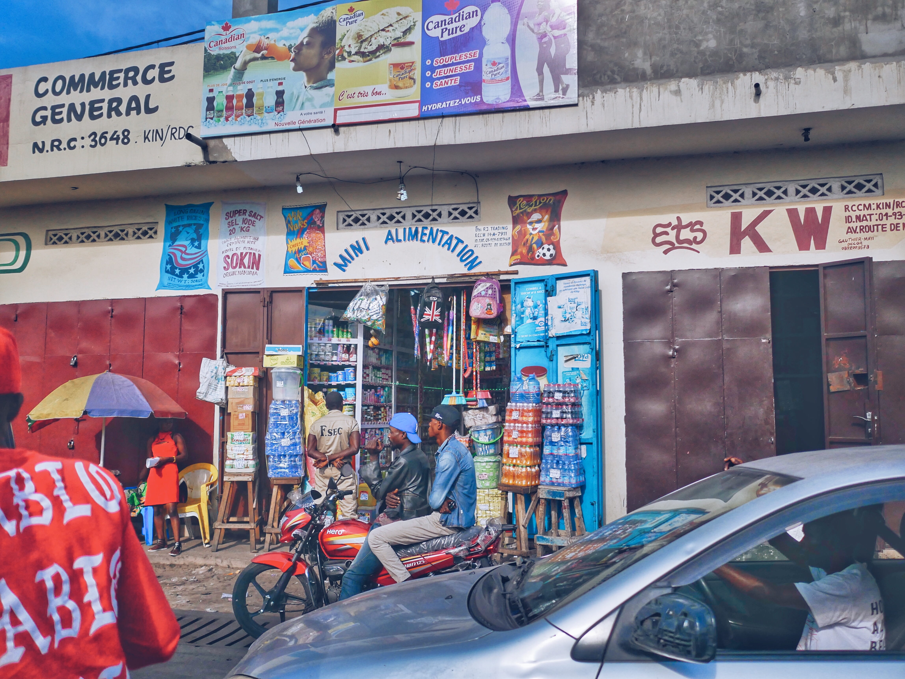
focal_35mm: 30
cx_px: 452
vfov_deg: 46.8
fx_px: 785
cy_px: 340
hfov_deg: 59.9
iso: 400
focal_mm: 15
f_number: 1.7
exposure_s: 1/16000
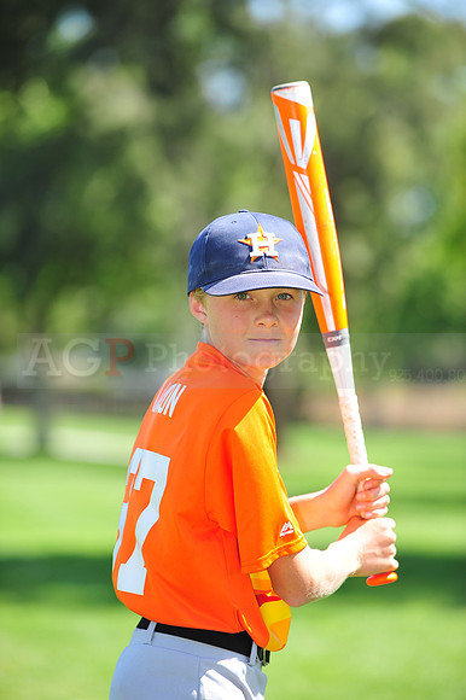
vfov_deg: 11.8
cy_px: 350
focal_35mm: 175
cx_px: 233
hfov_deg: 7.8
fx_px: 3402
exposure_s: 1/500
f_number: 4.5
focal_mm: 175
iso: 200
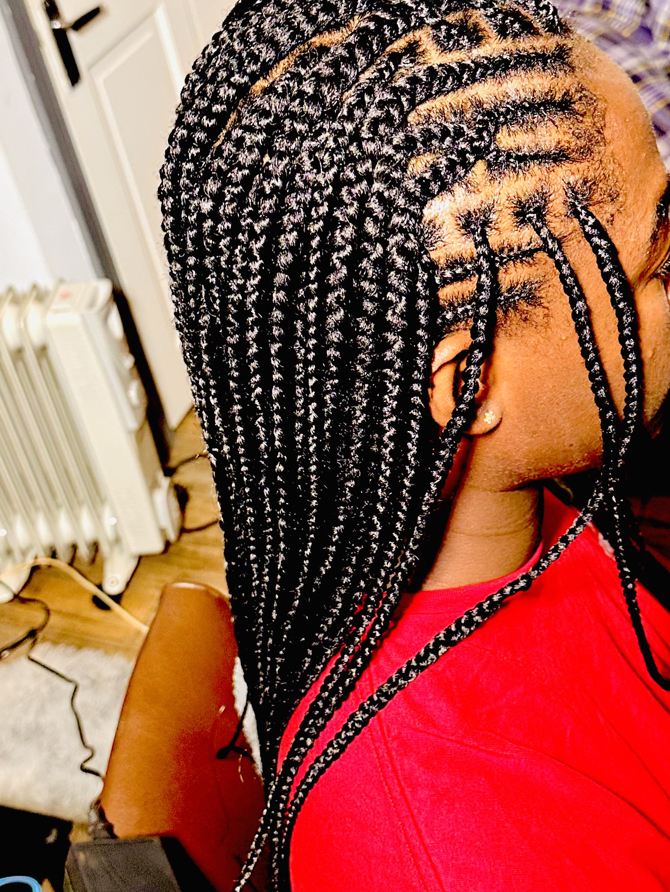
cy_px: 397
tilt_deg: -35.9
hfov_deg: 29.1
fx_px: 1290
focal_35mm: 50
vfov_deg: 38.1
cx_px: 335
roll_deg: +12.2
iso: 200
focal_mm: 6.86
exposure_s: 1/50
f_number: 1.78
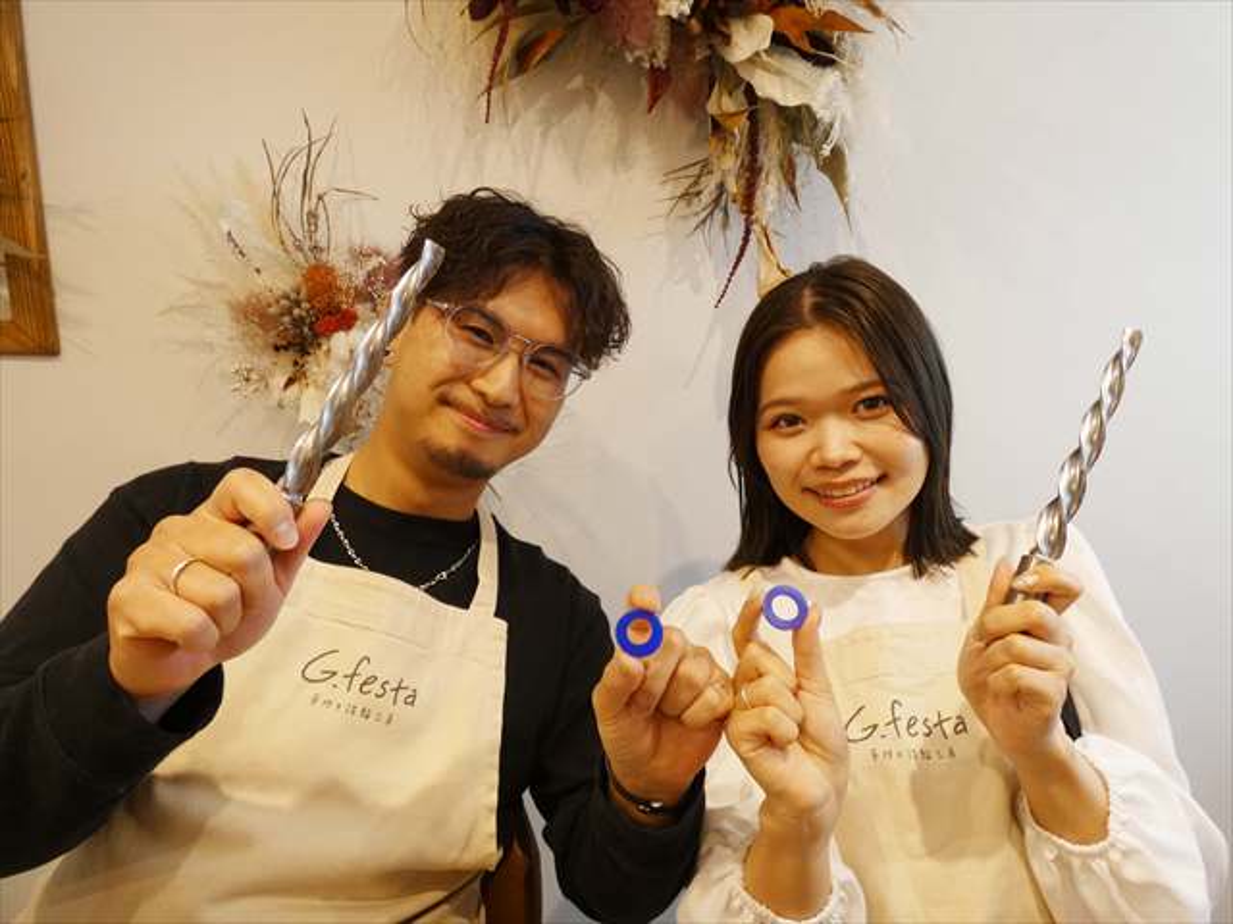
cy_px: 462
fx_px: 712
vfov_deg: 66.0
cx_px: 616
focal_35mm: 20
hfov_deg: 81.7
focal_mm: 3.6
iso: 125
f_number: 2.8
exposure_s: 1/60
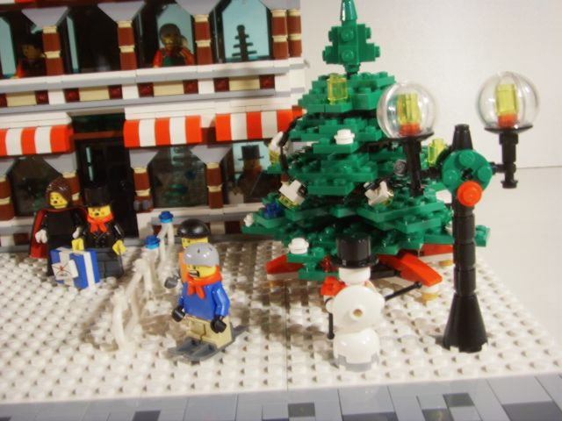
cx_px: 281
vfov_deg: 36.8
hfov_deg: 47.9
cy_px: 210
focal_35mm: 39
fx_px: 633
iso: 63
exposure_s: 1/6
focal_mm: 6.6
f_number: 3.5
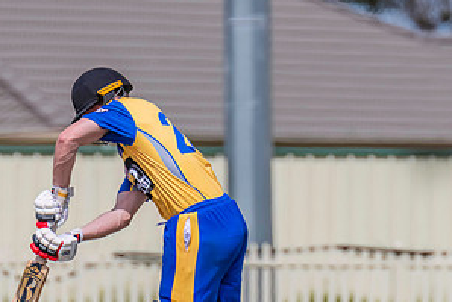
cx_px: 145
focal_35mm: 1304
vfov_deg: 1.1
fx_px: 16380
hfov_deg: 1.6
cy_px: 240
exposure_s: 1/2500
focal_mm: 600
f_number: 9
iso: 800
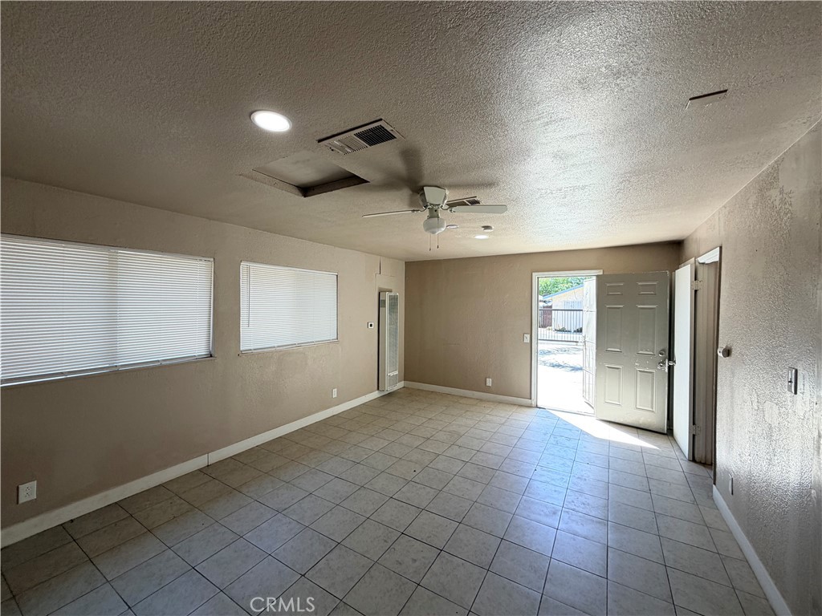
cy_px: 308
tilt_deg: -0.1
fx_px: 332
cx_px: 411
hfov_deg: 102.1
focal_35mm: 14
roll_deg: +0.7
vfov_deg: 85.7
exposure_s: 1/121
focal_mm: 2.22
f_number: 2.2
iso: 50
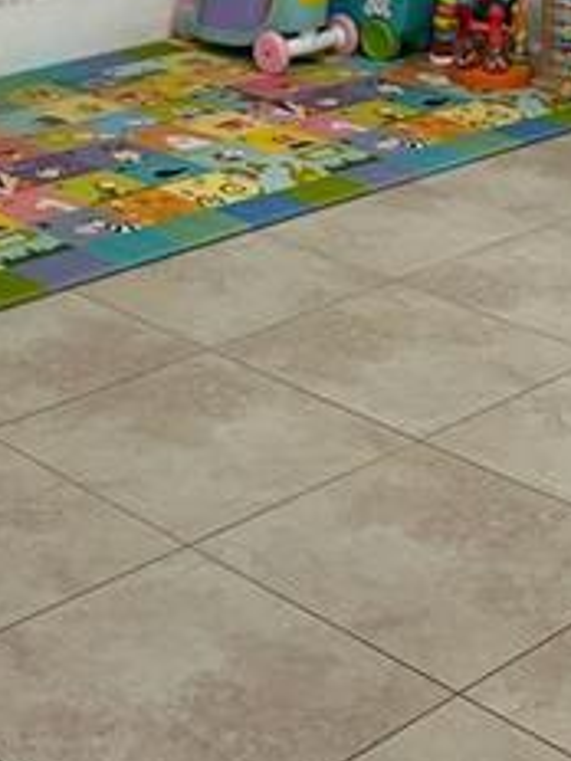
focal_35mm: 86
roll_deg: +0.7
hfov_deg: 17.1
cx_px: 194
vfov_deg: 20.2
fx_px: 1891
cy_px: -318
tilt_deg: -1.4
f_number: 1.5
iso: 125
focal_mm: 5.7
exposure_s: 1/120
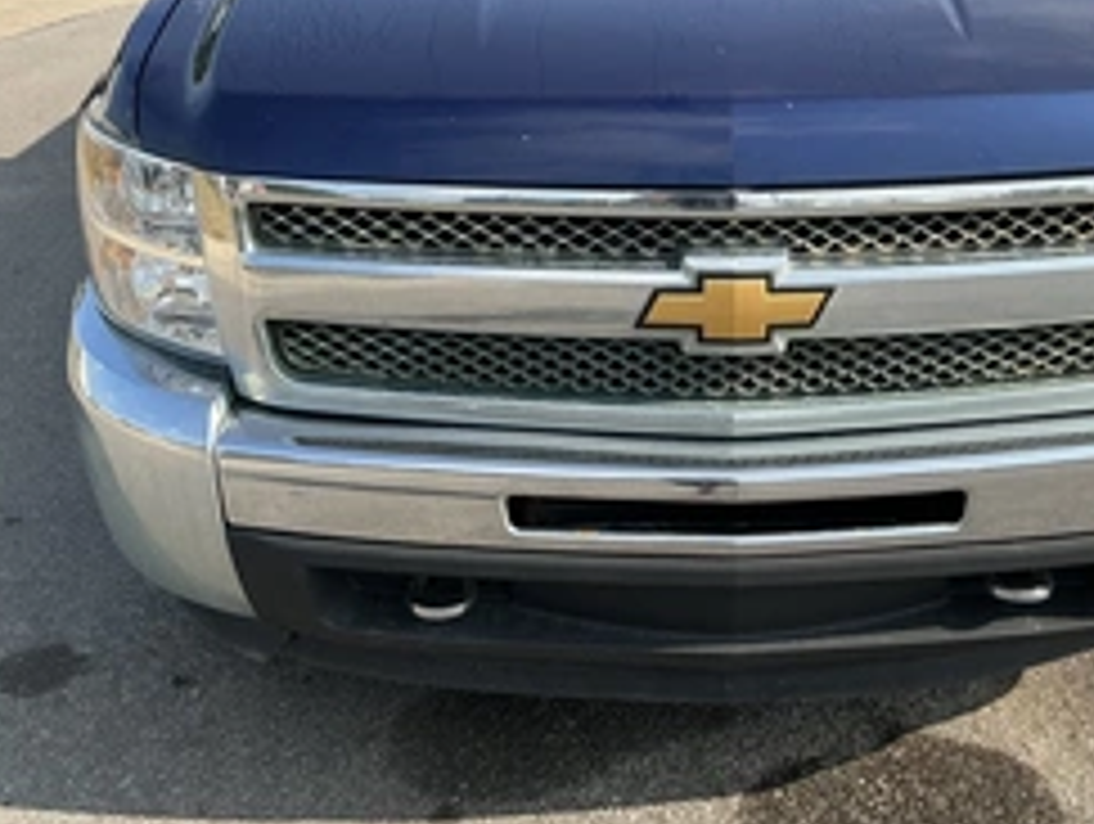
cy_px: 293
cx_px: 653
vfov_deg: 31.4
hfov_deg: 41.0
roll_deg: -2.0
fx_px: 1456
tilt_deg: -18.6
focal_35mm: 46
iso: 25
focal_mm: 3
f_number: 1.8
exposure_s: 1/944
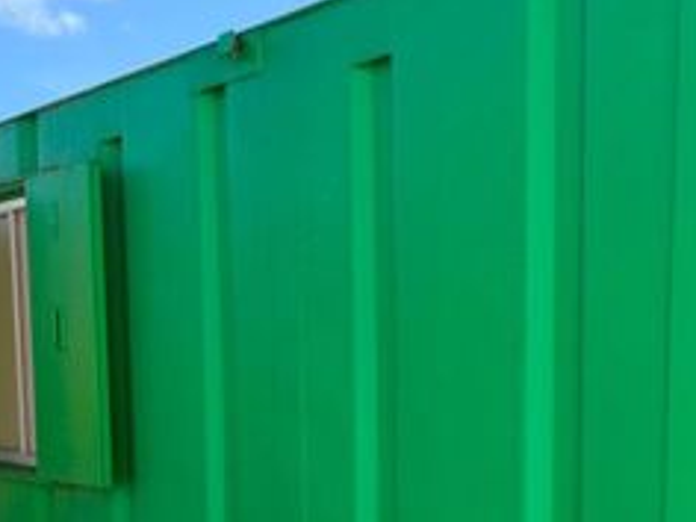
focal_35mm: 61
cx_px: 472
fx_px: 1226
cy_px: 510
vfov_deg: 23.1
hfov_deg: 31.4
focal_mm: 6.76
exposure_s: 1/2611
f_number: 1.78
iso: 100
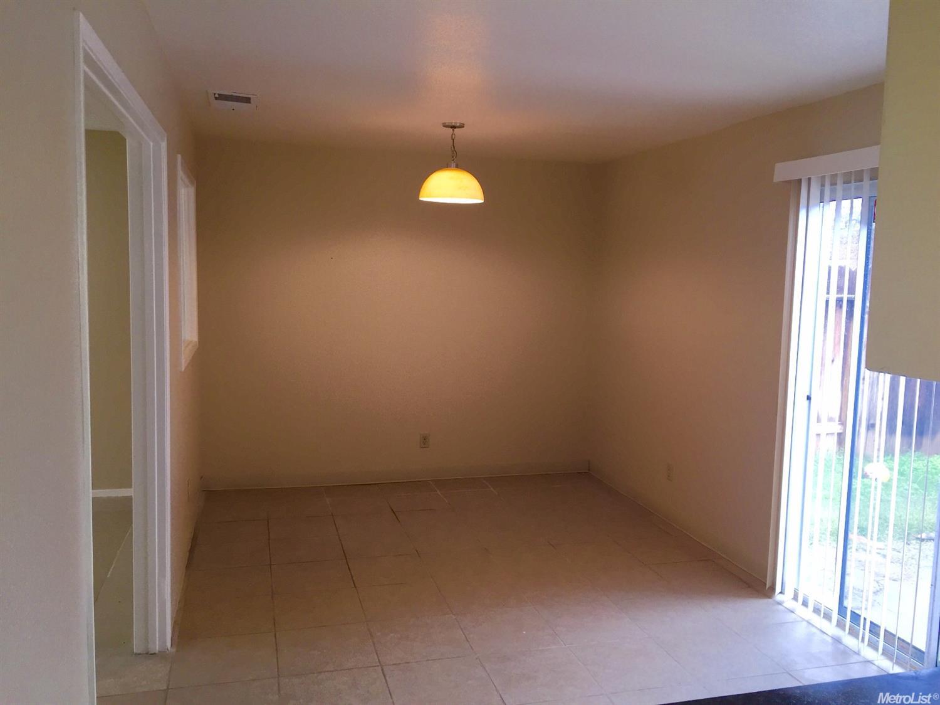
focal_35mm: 29
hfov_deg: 61.7
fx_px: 787
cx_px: 470
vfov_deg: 48.2
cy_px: 352
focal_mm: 4.15
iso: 40
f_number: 2.2
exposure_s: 1/30
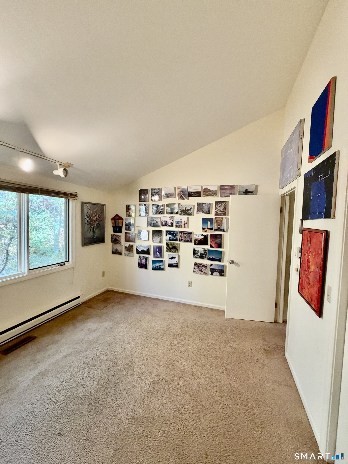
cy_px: 232
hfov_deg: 85.7
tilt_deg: -1.3
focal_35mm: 14
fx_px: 188
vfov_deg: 102.1
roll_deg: -2.0
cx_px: 174
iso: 400
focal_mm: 2.22
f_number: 2.2
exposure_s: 1/60
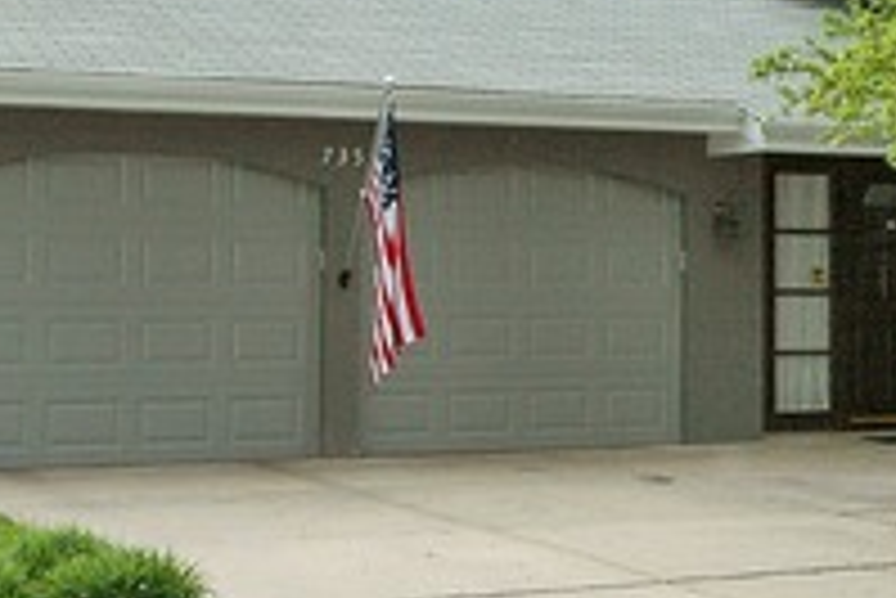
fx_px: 2282
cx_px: 1099
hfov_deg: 20.6
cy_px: 310
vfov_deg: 15.0
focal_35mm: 92
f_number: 10
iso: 800
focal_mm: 19
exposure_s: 1/500
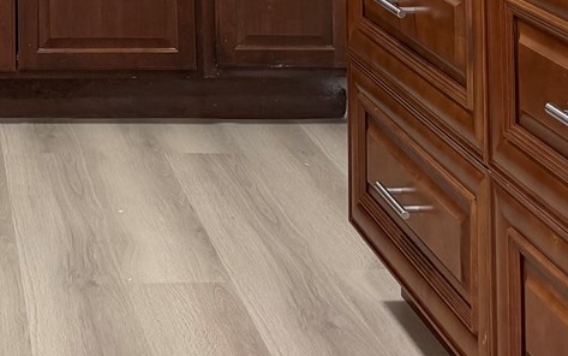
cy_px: -362
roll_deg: +0.0
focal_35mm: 86
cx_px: -40
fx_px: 1332
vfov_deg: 13.1
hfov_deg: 22.8
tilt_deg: +3.6
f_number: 1.78
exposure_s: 1/121
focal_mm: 6.76
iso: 200
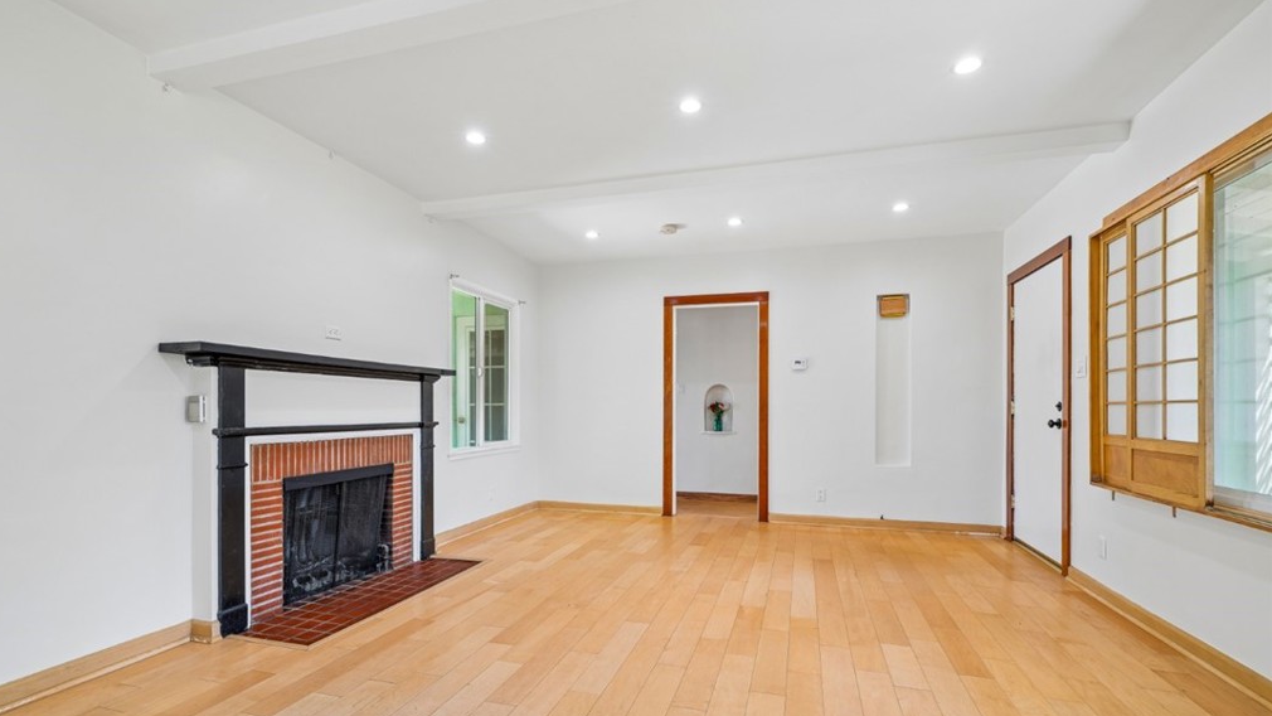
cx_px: 628
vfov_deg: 63.6
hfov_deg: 95.9
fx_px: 573
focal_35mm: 17
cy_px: 407
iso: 320
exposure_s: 1/6
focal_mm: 16
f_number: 9
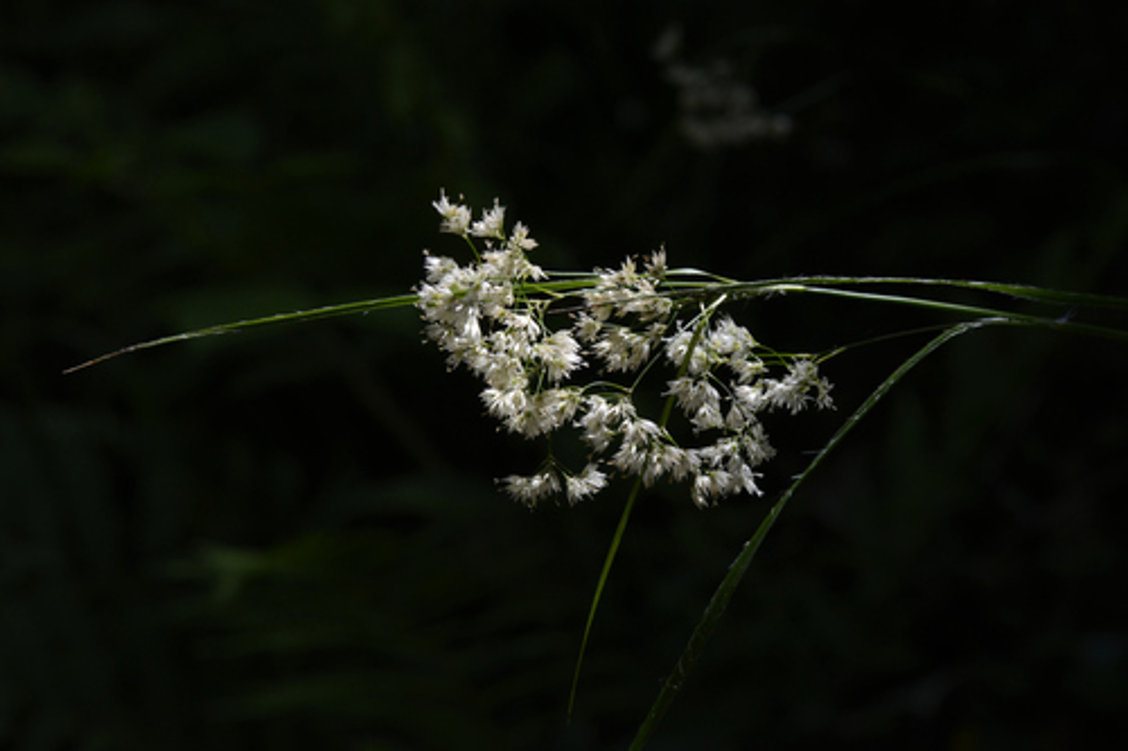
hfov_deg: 19.5
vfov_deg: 13.0
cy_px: 376
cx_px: 564
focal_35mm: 105
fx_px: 3289
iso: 500
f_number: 13
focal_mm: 105
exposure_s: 1/640
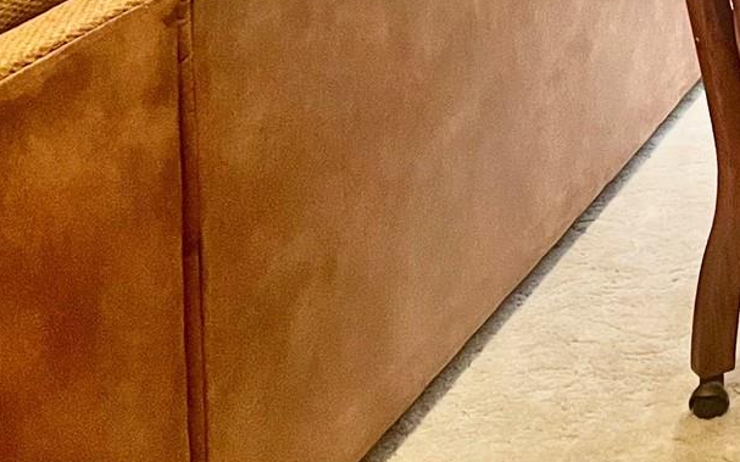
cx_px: 1087
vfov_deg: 13.1
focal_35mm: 93
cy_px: -290
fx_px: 1875
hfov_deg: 19.6
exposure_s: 1/60
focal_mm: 5.7
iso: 320
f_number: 1.5
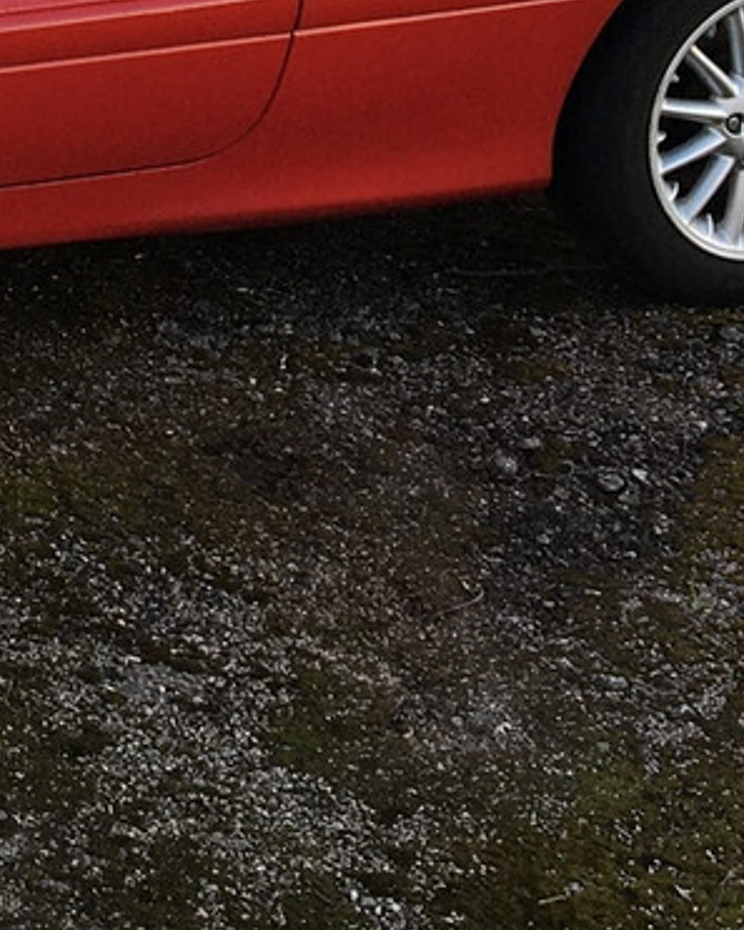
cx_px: -356
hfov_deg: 12.1
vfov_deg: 14.9
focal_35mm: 122
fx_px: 3357
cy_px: -338
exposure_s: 1/126
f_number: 2.2
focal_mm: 4.15
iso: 25
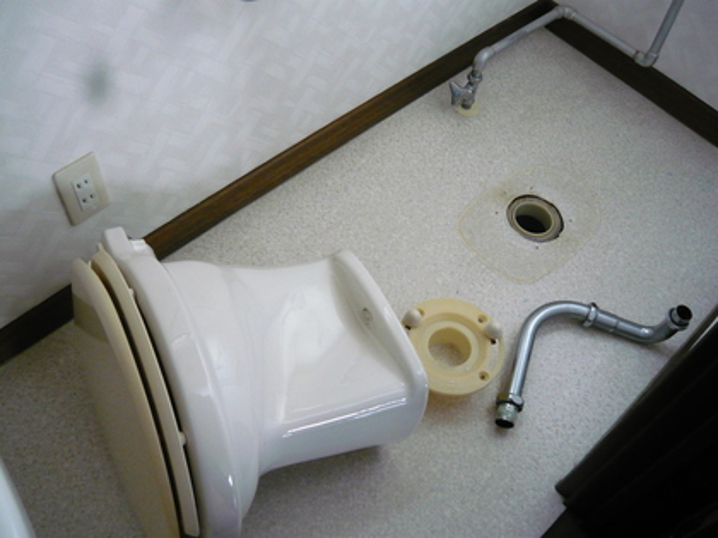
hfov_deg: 55.4
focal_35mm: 33
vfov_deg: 42.9
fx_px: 684
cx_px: 359
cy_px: 269
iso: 320
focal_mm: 5.5
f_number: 2.8
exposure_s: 1/30
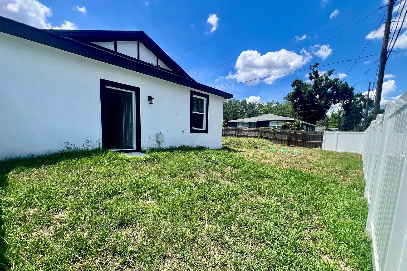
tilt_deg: -6.3
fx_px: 158
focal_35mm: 14
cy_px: 154
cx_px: 206
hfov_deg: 104.2
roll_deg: -1.7
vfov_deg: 80.7
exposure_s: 1/827
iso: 32
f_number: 1.8
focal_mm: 1.57
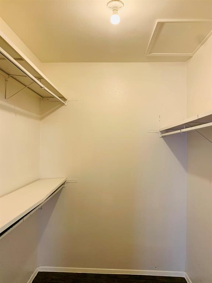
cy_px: 142
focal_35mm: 26
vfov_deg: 67.3
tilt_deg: +2.5
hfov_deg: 53.1
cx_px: 106
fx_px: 212
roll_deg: -1.6
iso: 160
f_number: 1.8
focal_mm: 4.25
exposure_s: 1/60
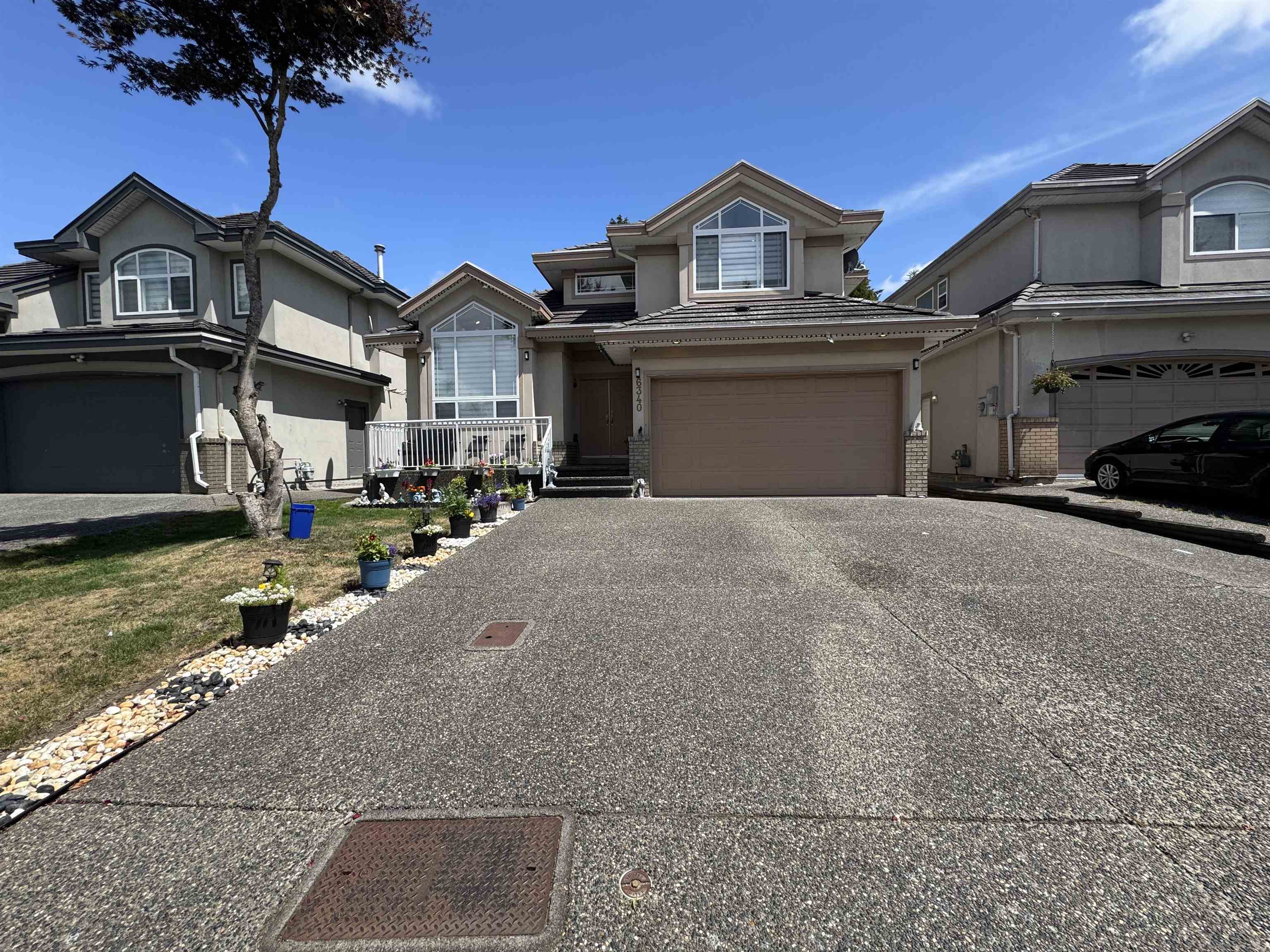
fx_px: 514
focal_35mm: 14
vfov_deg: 85.7
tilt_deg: -3.0
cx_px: 635
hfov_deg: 102.1
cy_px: 476
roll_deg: +2.6
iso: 50
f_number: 2.2
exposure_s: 1/1637
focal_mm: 2.22
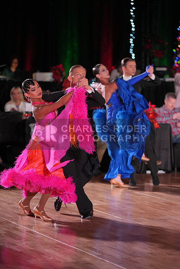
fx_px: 1079
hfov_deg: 9.5
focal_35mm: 144
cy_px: 134
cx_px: 90
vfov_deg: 14.2
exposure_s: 1/400
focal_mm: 144
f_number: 2.8
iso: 1000
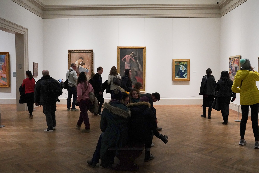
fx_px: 223
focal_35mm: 31
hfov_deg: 60.3
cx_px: 130
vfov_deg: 42.3
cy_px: 86
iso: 8000
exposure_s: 1/100
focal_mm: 31
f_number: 8
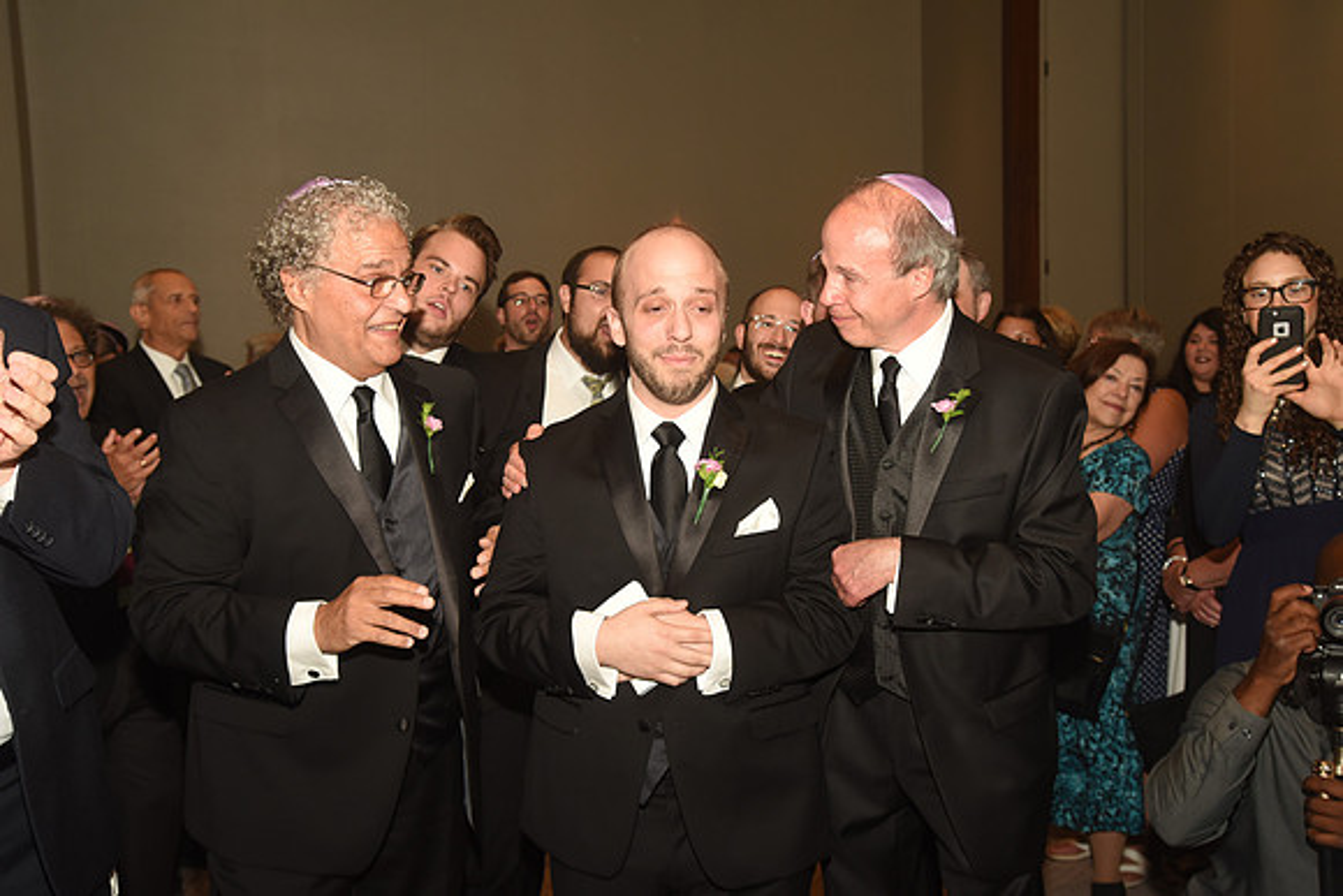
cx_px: 672
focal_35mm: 40
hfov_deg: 48.4
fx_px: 1493
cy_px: 448
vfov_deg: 33.4
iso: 800
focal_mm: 40
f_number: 5.6
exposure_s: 1/125
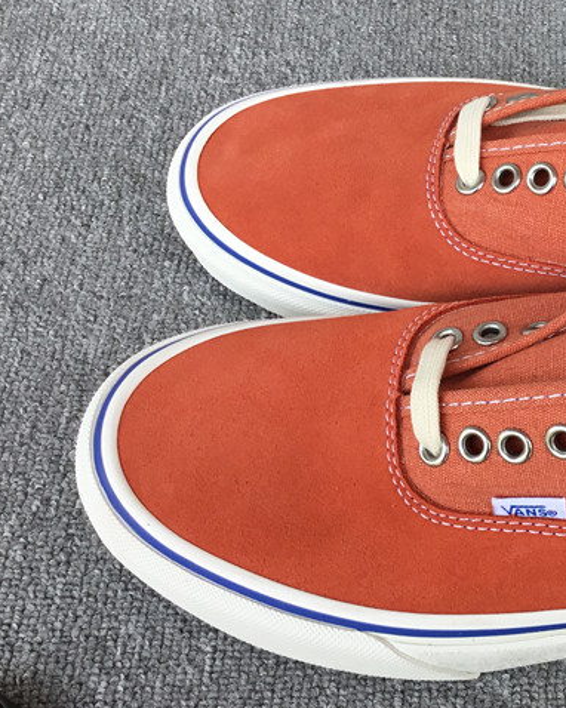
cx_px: 605
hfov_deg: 25.0
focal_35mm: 57
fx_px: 1194
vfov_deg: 33.0
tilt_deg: -55.8
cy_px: 304
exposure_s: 1/238
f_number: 2.4
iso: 25
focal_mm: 3.3
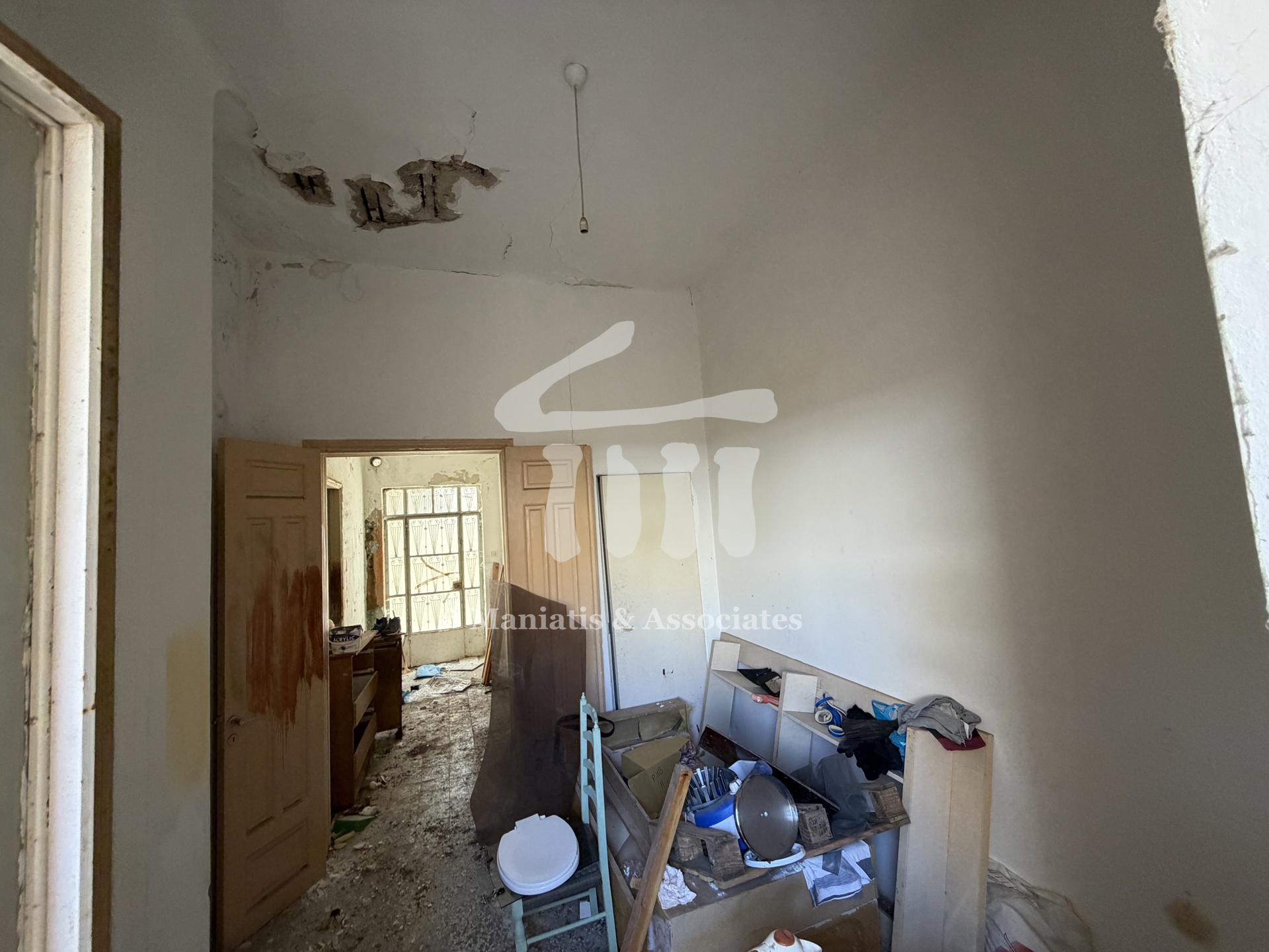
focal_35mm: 14
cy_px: 476
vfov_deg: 85.7
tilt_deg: +4.8
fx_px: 513
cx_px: 634
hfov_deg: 102.1
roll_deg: +4.7
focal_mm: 2.22
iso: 320
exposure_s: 1/121
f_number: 2.2
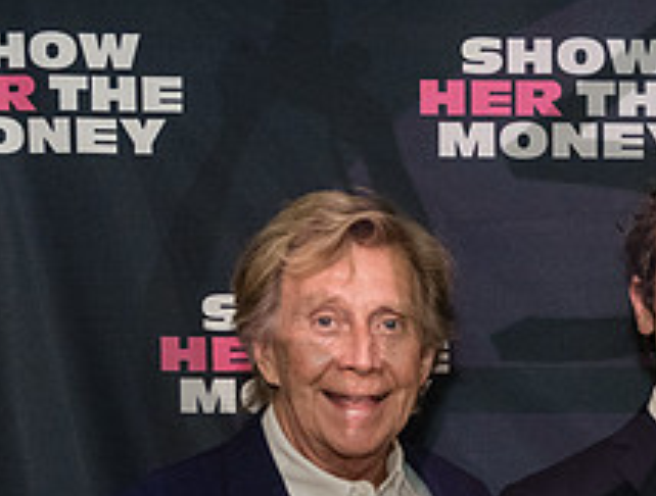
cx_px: 836
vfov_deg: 12.3
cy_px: 611
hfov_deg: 15.8
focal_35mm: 118
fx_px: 2244
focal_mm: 38
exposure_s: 1/200
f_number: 4
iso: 3200
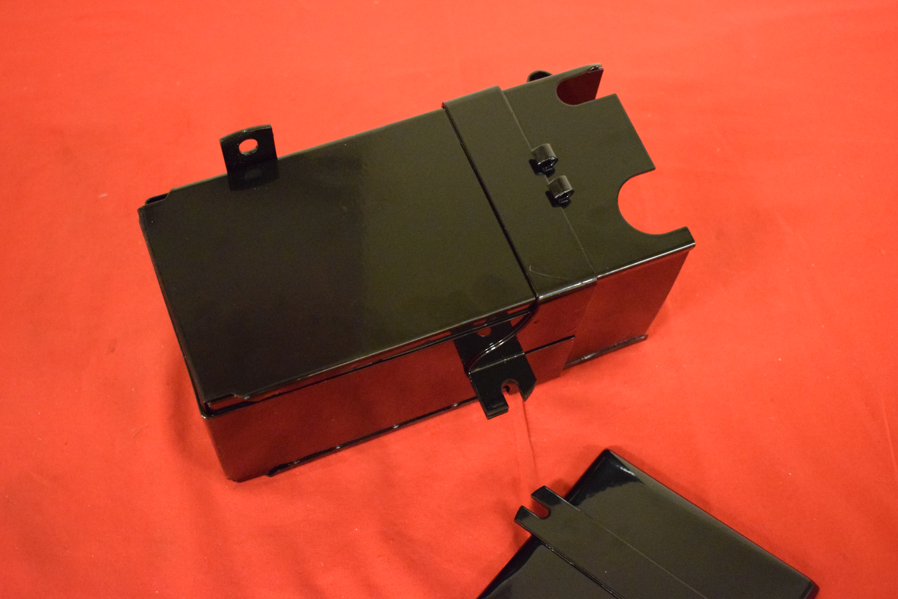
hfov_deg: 41.1
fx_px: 1198
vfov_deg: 28.1
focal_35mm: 48
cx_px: 449
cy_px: 300
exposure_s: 1/60
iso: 8000
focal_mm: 32
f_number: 5
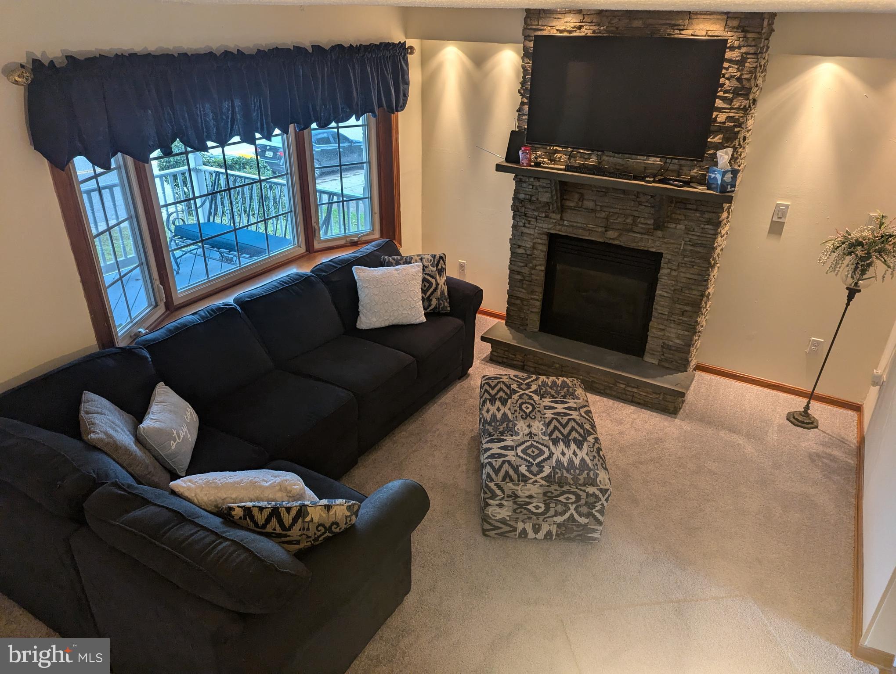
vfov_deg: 56.9
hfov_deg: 71.5
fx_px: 622
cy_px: 337
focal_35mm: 24
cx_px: 448
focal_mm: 6.81
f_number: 1.85
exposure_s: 1/60
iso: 63
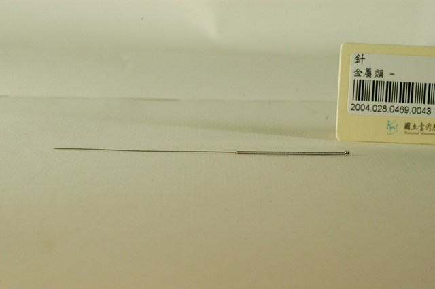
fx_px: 1086
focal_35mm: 90
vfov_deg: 15.1
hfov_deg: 22.6
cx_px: 218
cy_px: 144
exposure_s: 1/80
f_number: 10
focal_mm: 60
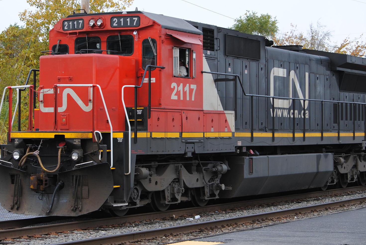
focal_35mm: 108
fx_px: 1096
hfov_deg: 19.0
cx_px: 191
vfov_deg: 12.8
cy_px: 116
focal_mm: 55
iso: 100
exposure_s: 1/125
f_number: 5.6
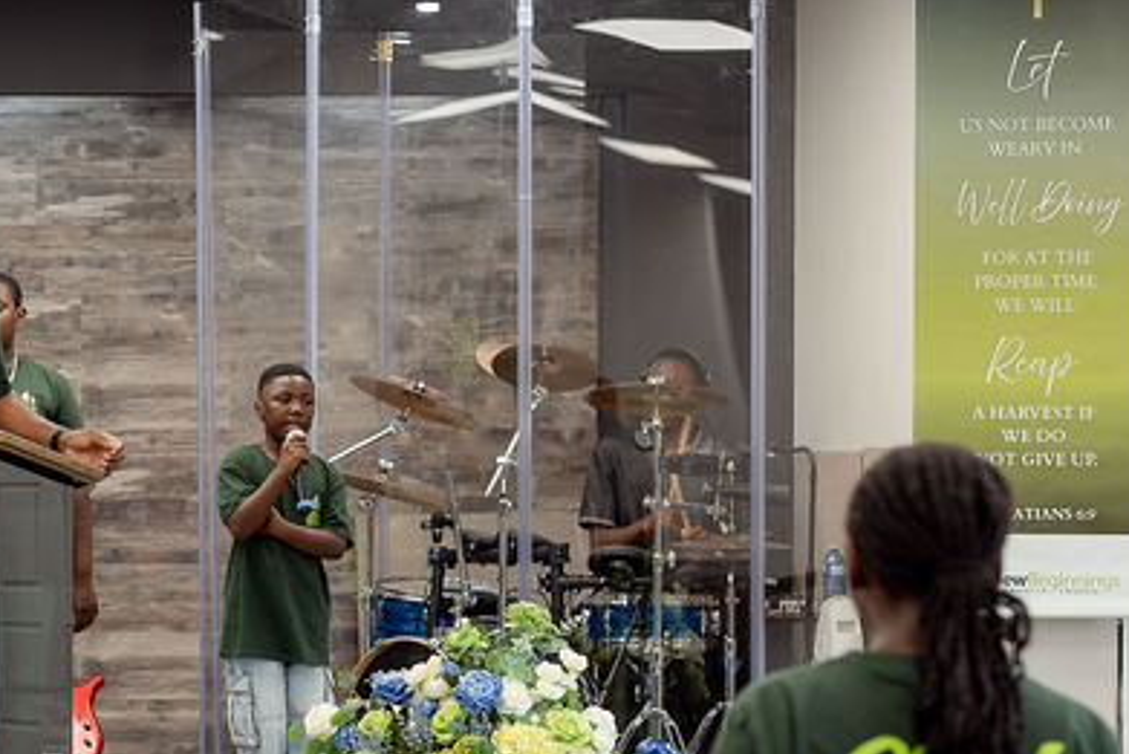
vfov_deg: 10.4
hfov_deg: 15.1
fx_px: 4141
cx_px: -173
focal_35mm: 132
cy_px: 519
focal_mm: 50
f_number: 2.5
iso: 320
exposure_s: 1/125
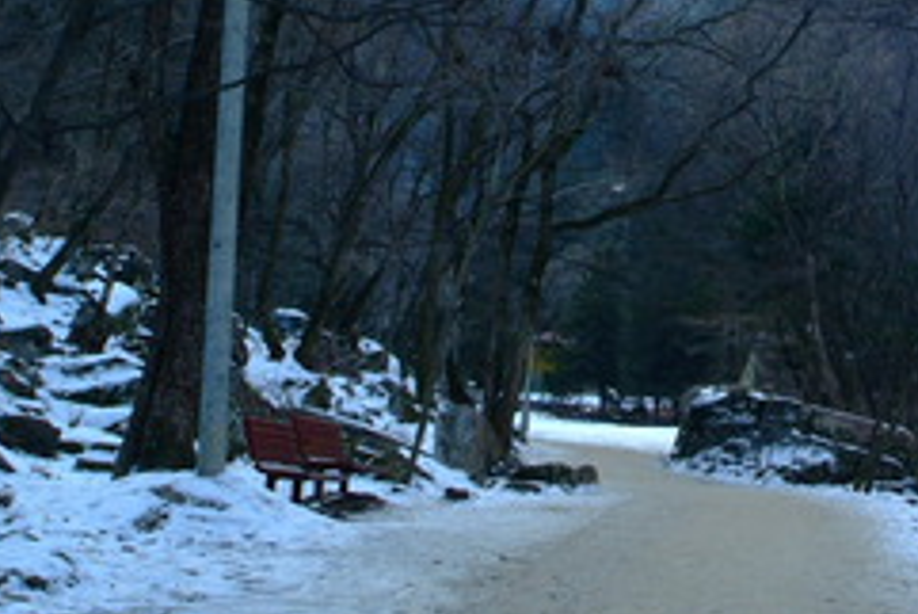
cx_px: 958
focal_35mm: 87
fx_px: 2220
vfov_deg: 15.7
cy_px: 339
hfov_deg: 22.3
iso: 400
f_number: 8
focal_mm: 20
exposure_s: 1/90
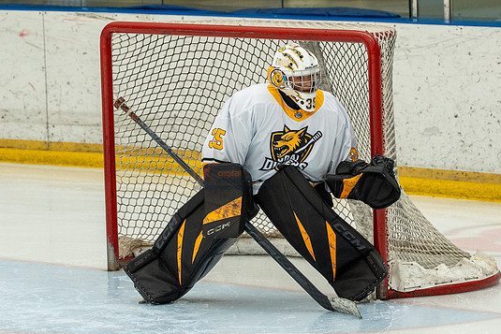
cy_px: 197
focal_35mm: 256
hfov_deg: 8.0
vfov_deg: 5.4
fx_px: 3563
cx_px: 230
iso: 800
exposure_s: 1/1600
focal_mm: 116
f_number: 3.5
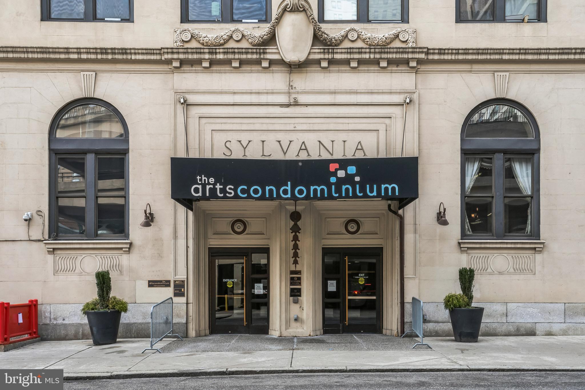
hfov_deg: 58.0
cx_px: 292
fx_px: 528
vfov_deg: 40.5
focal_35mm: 32
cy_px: 195
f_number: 11
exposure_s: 1/125
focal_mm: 32.5
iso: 640
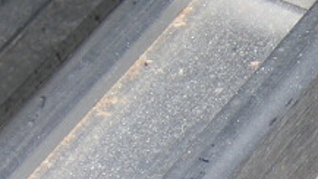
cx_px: 438
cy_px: 110
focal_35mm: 299
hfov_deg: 7.1
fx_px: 2521
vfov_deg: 4.1
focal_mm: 12.1
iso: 100
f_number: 4.3
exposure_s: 1/60.1
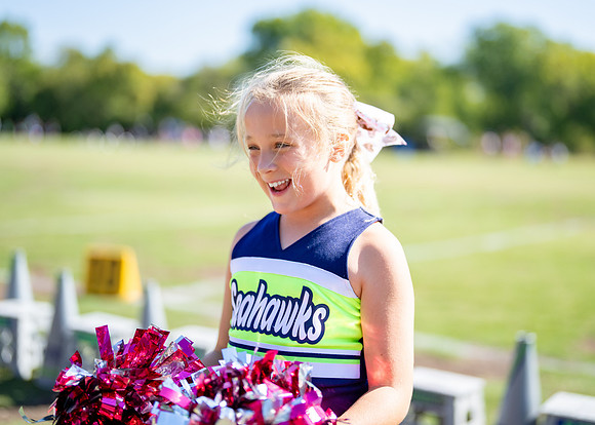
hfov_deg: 33.1
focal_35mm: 59
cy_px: 186
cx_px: 325
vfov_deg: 23.9
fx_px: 1001
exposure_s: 1/10000
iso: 250
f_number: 1.2
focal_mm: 50
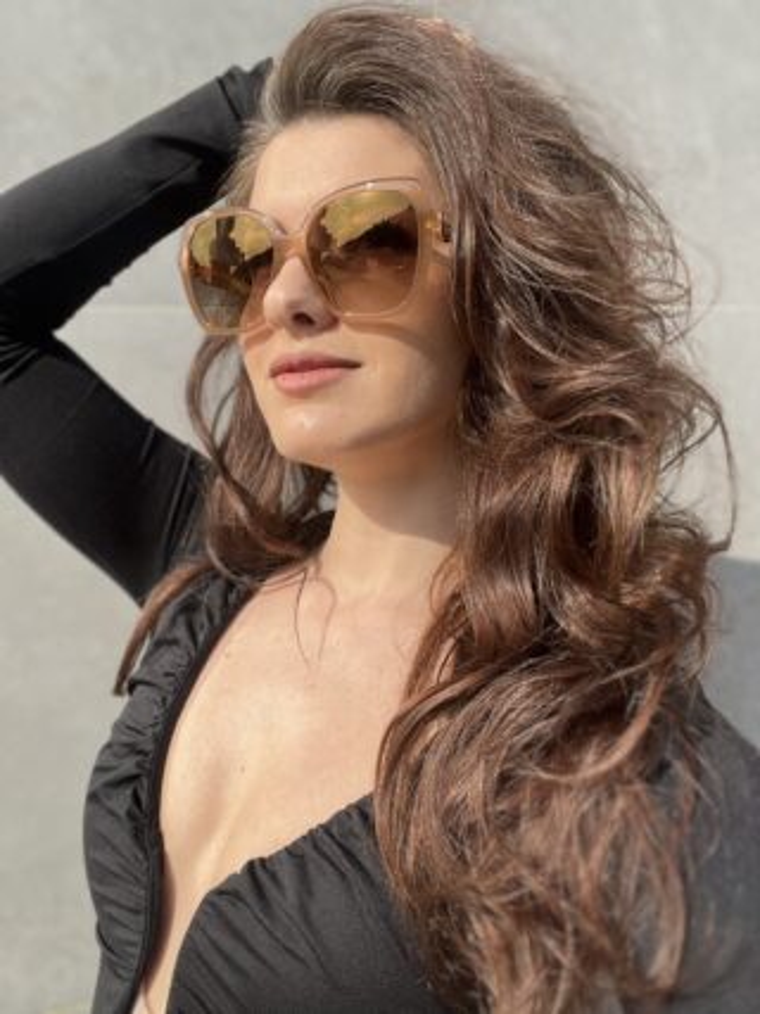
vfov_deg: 60.0
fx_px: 879
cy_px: 507
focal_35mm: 30
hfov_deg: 46.8
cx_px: 380
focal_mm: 2.71
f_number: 2.2
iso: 32
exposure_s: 1/857
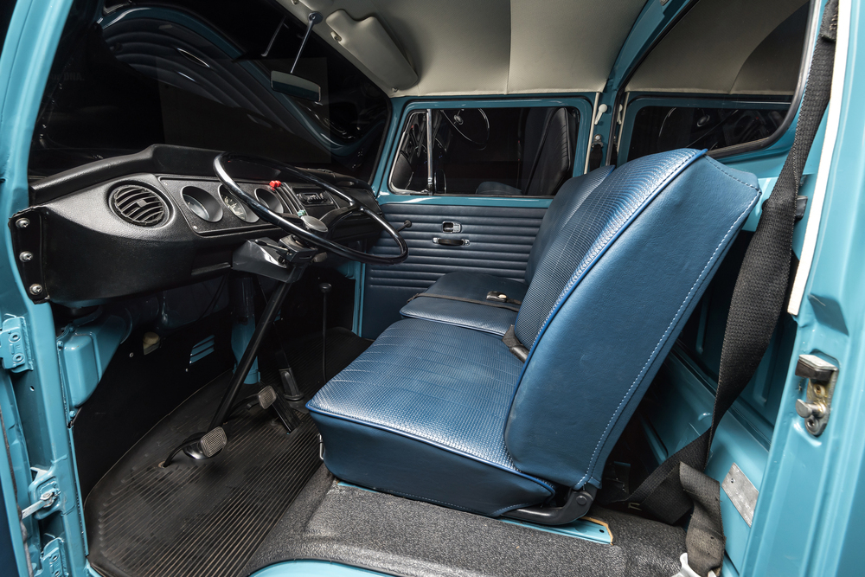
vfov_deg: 73.8
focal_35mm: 16
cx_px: 432
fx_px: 384
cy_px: 288
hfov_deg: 96.7
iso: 400
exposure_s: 1/200
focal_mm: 16
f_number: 10
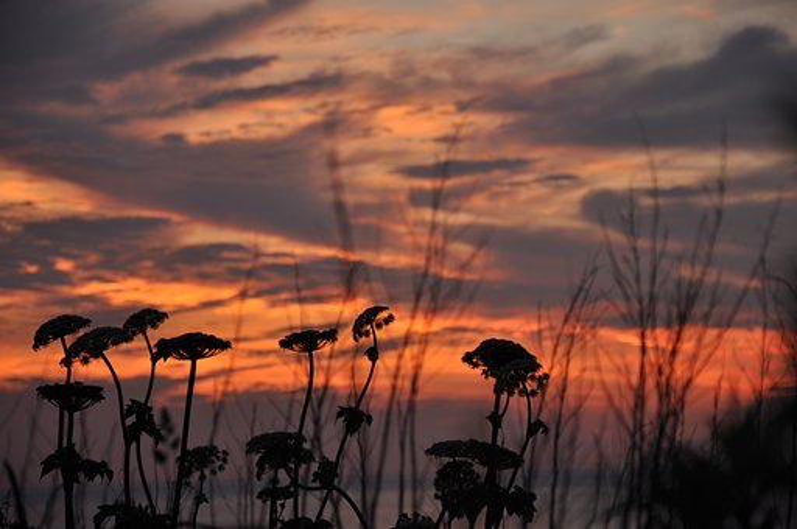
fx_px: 2985
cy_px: 264
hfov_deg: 15.2
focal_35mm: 135
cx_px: 398
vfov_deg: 10.1
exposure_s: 1/80
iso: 200
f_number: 5.6
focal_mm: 90
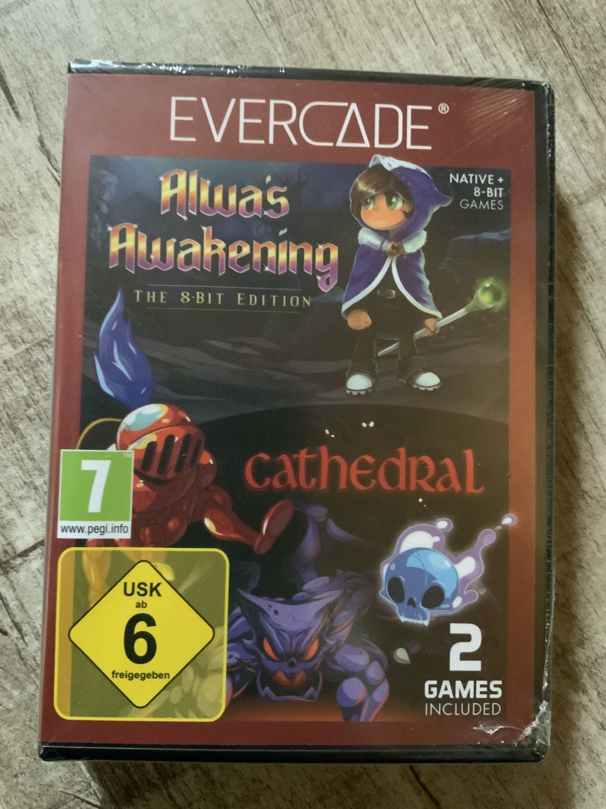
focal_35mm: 29
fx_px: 677
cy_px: 404
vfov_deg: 61.7
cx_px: 303
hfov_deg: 48.2
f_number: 1.8
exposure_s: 1/23
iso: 640
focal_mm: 3
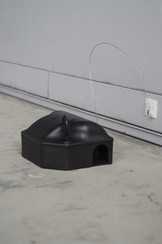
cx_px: 81
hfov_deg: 16.5
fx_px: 559
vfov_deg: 24.7
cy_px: 122
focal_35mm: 82
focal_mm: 55
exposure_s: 1/125
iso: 200
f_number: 5.6
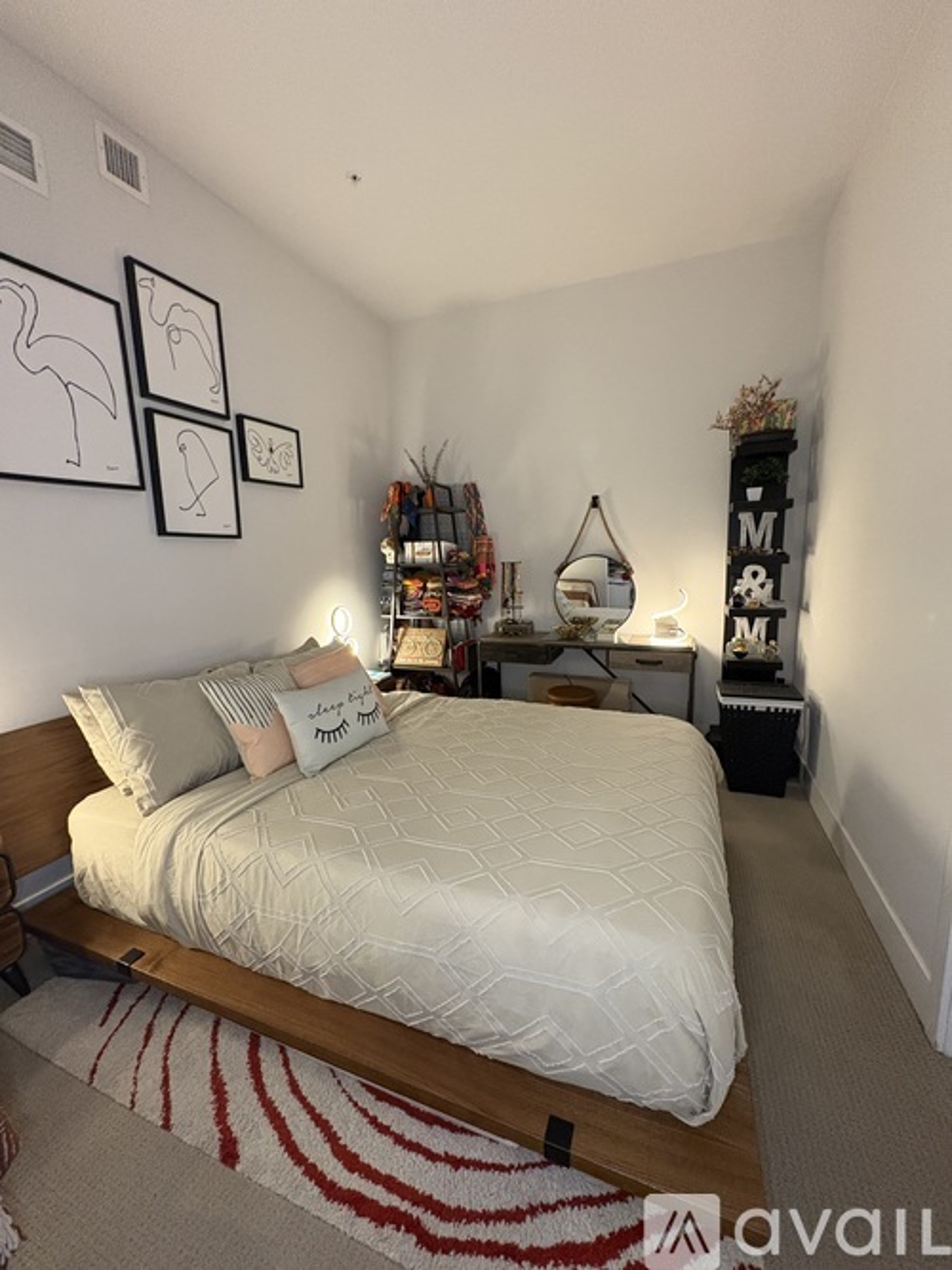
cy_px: 635
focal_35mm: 14
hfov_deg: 85.7
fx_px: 514
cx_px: 476
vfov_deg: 102.1
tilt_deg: -9.3
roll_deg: +1.1
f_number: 2.2
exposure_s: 1/60
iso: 500
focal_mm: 2.22
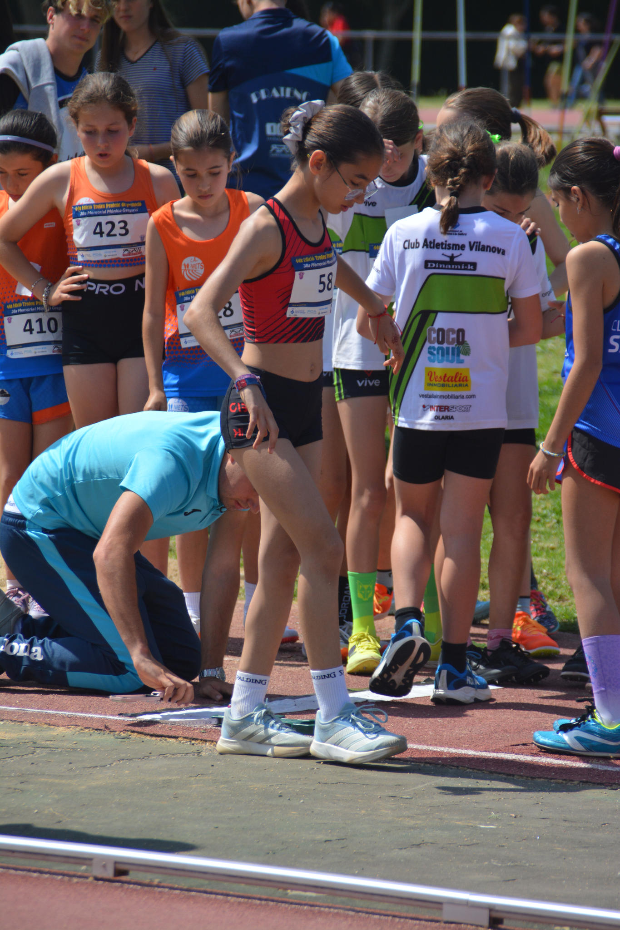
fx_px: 7751
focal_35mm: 300
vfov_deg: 6.9
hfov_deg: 4.6
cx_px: 310
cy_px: 465
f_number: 6.3
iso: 400
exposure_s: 1/1600
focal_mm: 200
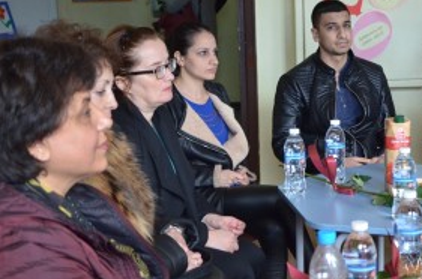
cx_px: 264
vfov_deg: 18.2
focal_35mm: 75
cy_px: 122
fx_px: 874
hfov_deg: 27.1
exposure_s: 1/160
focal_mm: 35
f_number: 4.5
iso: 1600
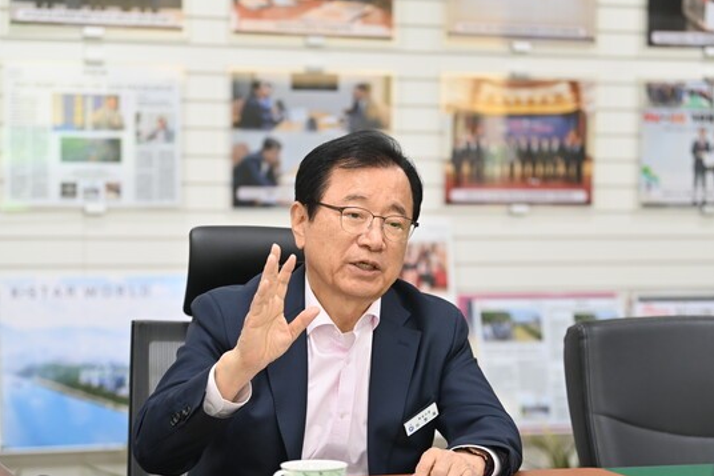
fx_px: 2042
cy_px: 252
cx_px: 377
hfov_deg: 19.8
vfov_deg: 13.3
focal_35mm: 103
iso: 800
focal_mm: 92
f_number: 3.2
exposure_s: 1/250
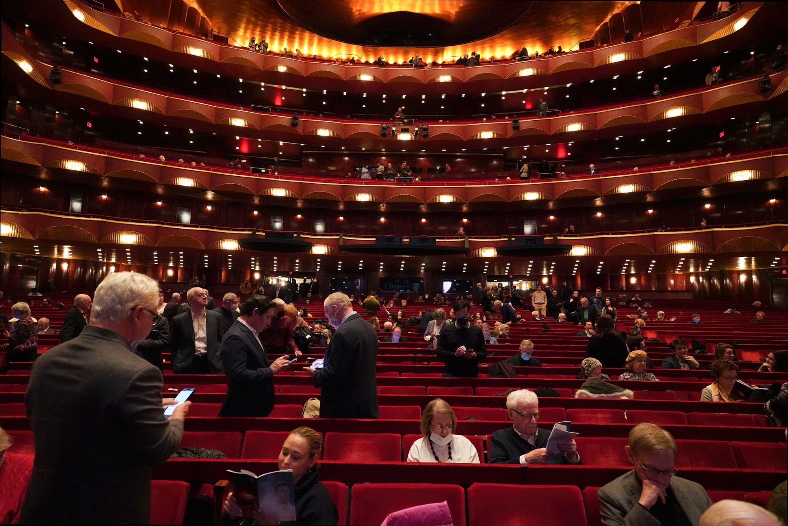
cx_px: 394
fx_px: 438
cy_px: 263
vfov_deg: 61.9
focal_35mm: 20
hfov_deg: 84.0
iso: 8000
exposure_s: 1/80
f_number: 4
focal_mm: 20
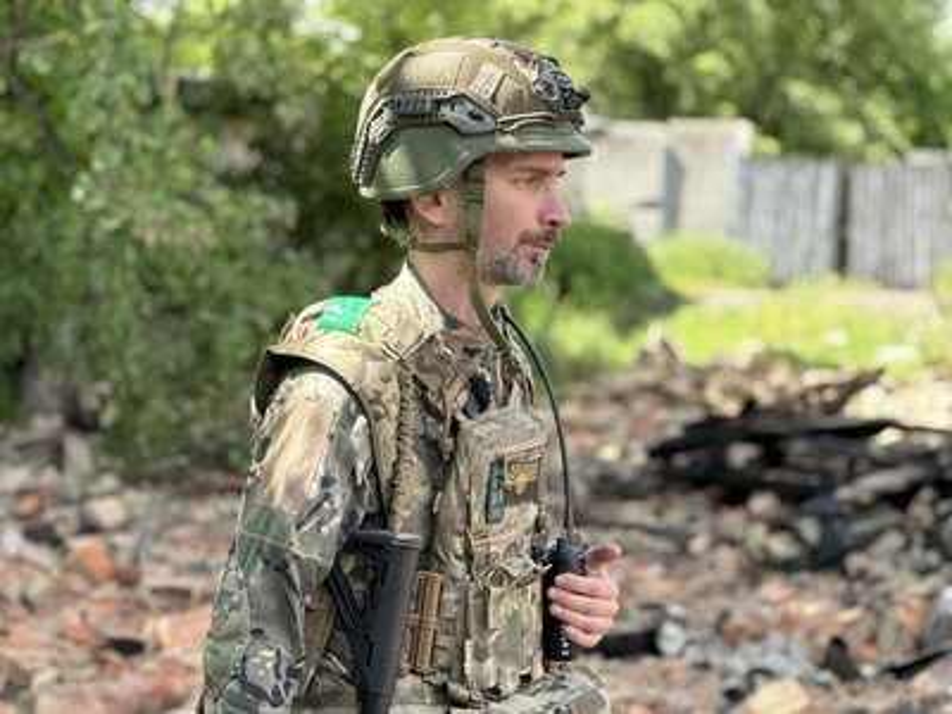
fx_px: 2118
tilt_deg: -4.1
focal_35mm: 77
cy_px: 357
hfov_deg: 25.3
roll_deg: -0.8
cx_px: 476
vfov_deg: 19.1
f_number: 2.8
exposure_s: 1/121
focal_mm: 9
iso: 64
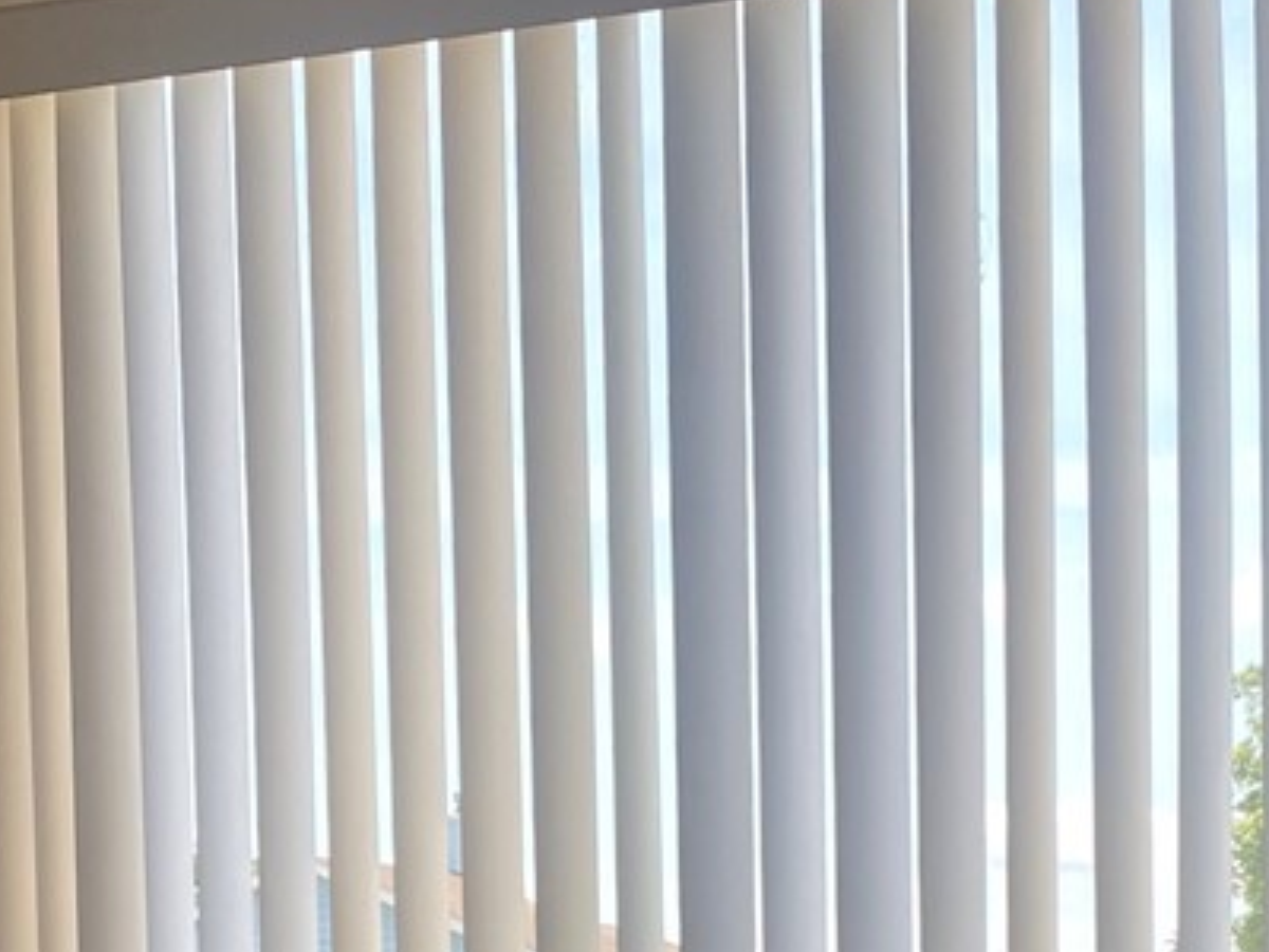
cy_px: 1253
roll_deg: +1.7
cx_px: 514
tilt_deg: -3.2
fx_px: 3813
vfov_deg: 13.7
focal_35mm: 104
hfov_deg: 18.9
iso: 32
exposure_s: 1/308
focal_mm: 4.25
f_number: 1.8
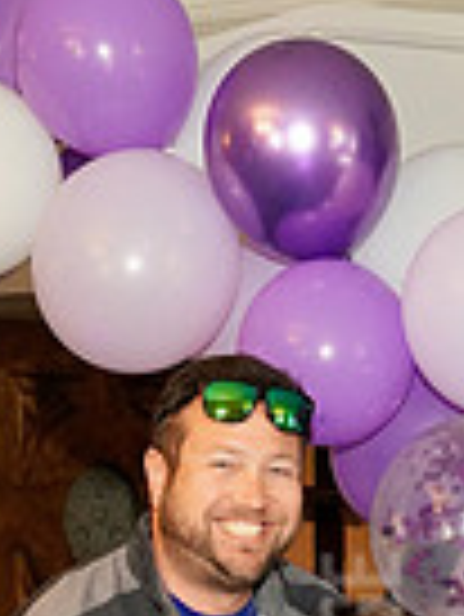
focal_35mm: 142
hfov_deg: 10.5
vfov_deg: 13.0
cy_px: 958
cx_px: 246
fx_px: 2534
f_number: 7.1
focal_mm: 30
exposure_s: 1/125
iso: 3200
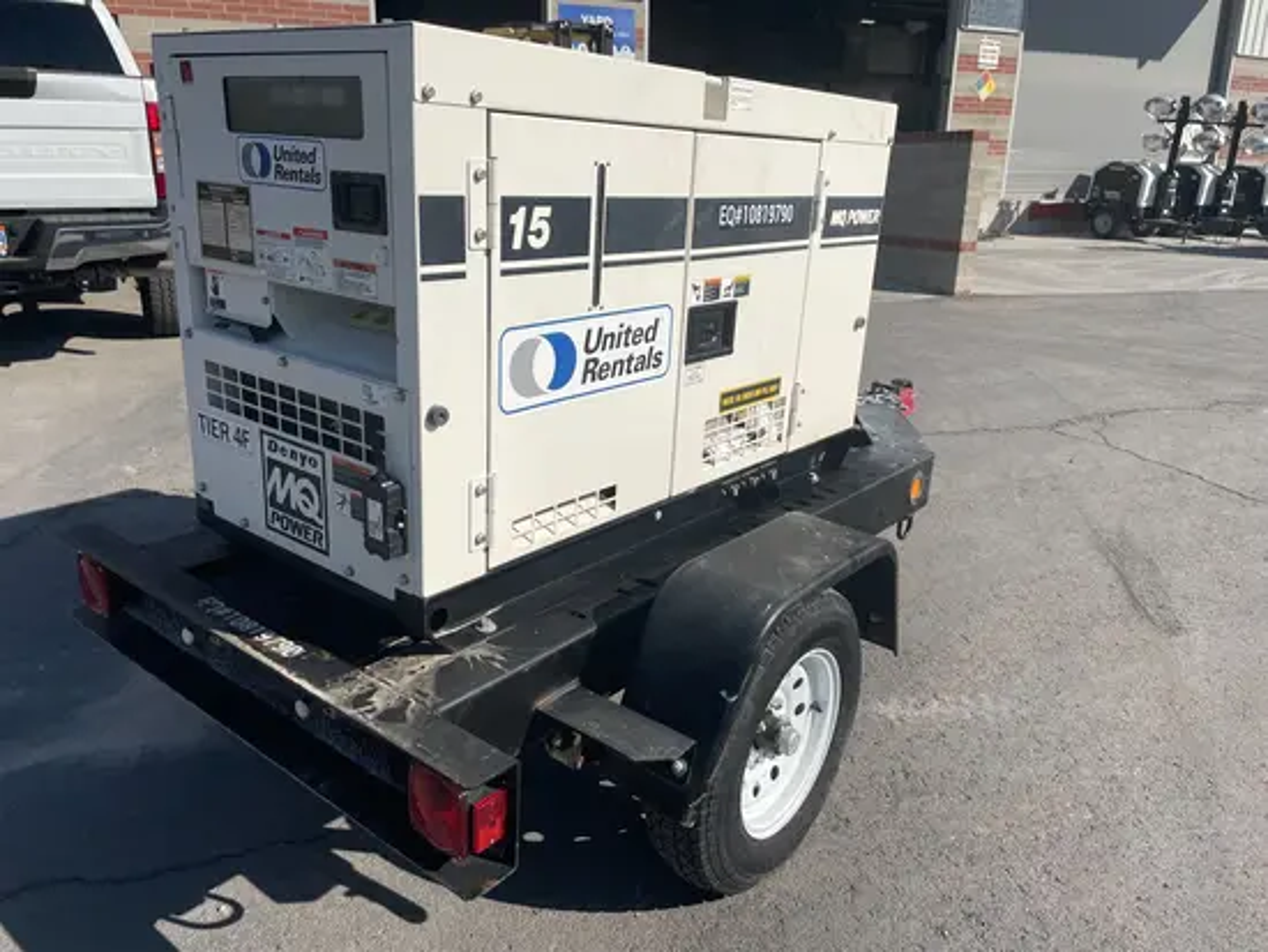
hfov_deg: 67.3
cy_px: 476
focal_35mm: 26
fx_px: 953
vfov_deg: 53.1
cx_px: 634
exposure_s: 1/9091
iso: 50
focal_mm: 4.2
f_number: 1.6
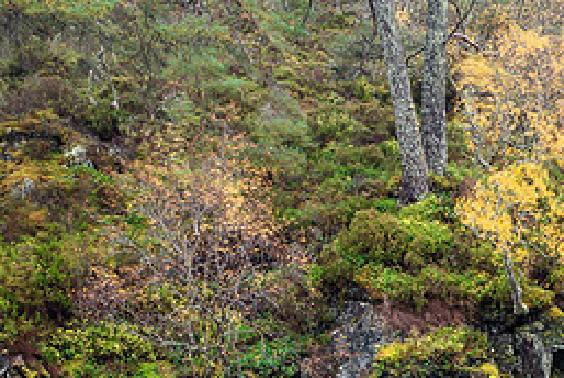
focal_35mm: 75
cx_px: 606
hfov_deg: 25.2
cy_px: 380
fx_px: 1176
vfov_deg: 17.8
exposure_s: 1/1.25
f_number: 7.1
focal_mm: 16
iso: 200
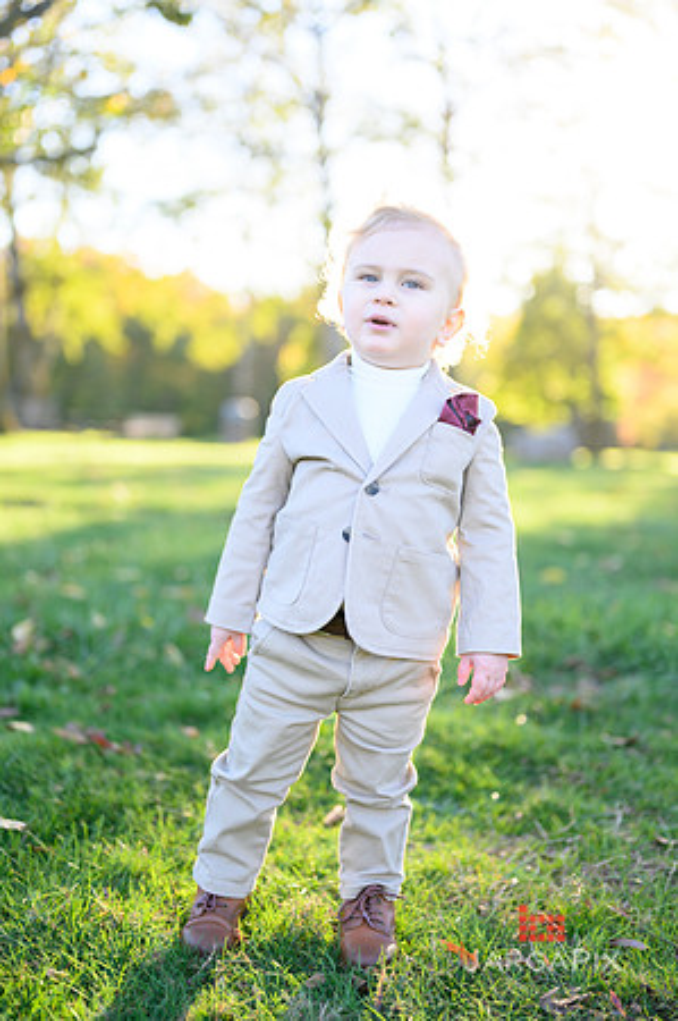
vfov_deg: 39.6
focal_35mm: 50
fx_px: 1416
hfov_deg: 26.9
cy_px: 510
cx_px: 339
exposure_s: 1/800
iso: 320
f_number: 2
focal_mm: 50
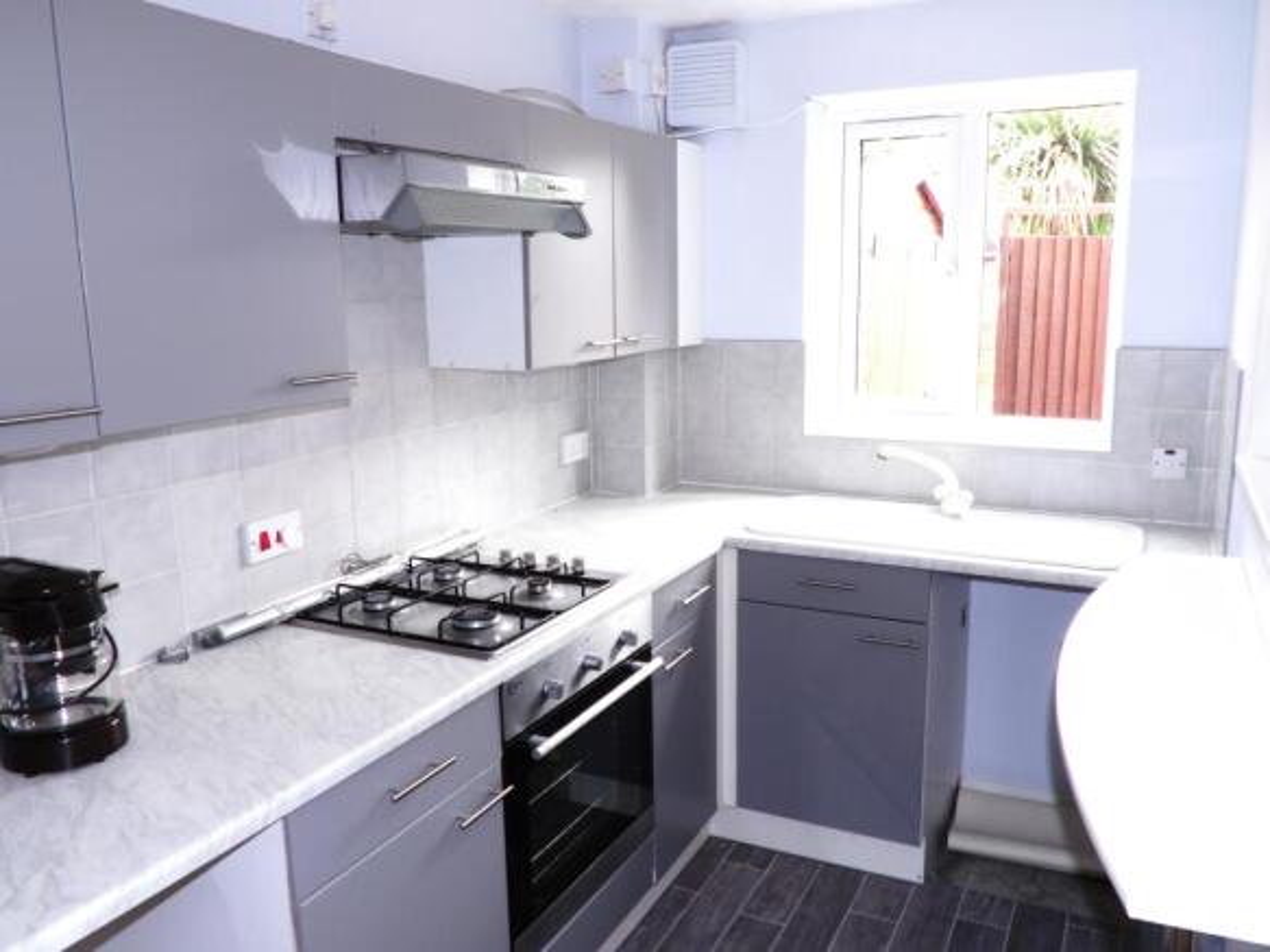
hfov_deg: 63.5
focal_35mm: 28
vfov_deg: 49.7
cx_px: 635
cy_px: 476
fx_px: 1027
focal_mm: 5.1
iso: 200
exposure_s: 1/21
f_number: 4.3
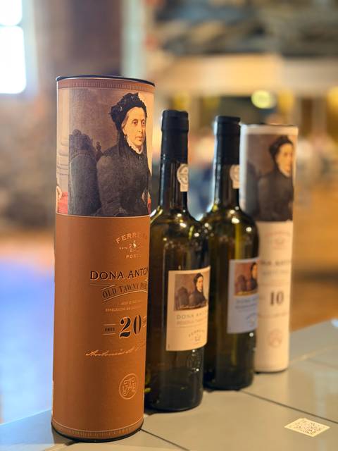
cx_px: 169
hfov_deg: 30.3
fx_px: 625
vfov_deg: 39.7
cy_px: 226
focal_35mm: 48
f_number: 1.78
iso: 320
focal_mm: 6.76
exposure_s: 1/33
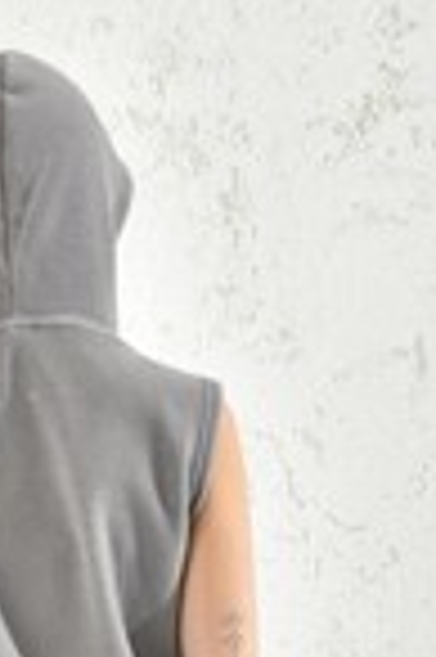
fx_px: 3369
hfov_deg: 7.4
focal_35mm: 185
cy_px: 950
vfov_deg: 10.8
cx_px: 31
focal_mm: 50
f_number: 7.1
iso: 100
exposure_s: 1/160
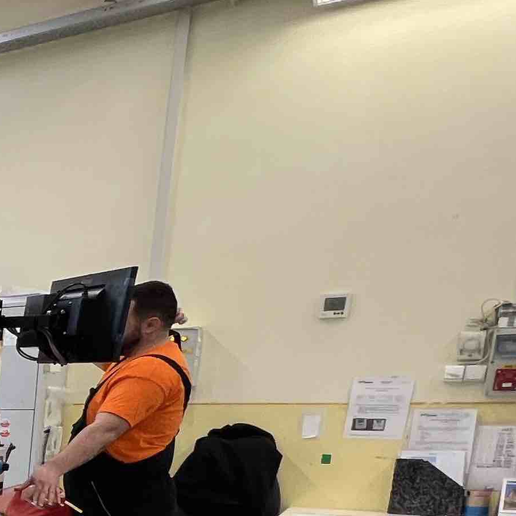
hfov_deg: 18.8
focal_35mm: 51
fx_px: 860
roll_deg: +2.0
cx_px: -535
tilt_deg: -10.2
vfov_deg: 30.0
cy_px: 567
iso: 125
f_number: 1.8
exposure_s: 1/100
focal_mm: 1.57
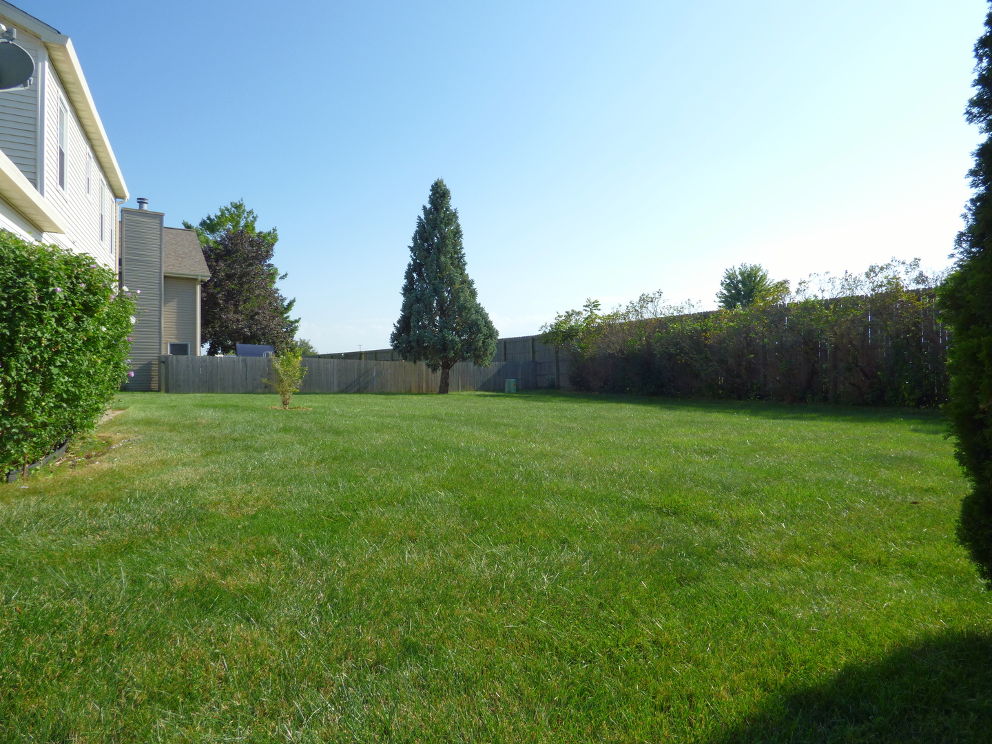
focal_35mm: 20
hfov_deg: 81.7
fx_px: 573
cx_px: 496
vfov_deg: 66.0
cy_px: 372
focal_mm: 3.58
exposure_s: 1/640
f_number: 4
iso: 100
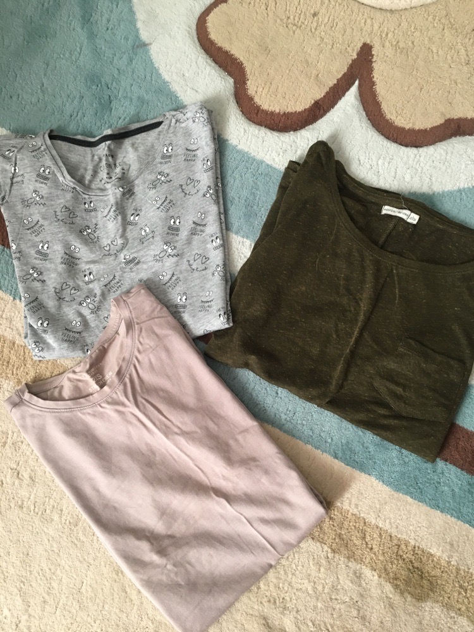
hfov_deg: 48.2
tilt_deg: -76.0
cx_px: 237
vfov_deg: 61.7
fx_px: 529
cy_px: 316
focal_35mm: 29
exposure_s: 1/33
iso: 125
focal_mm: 4.15
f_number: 2.2
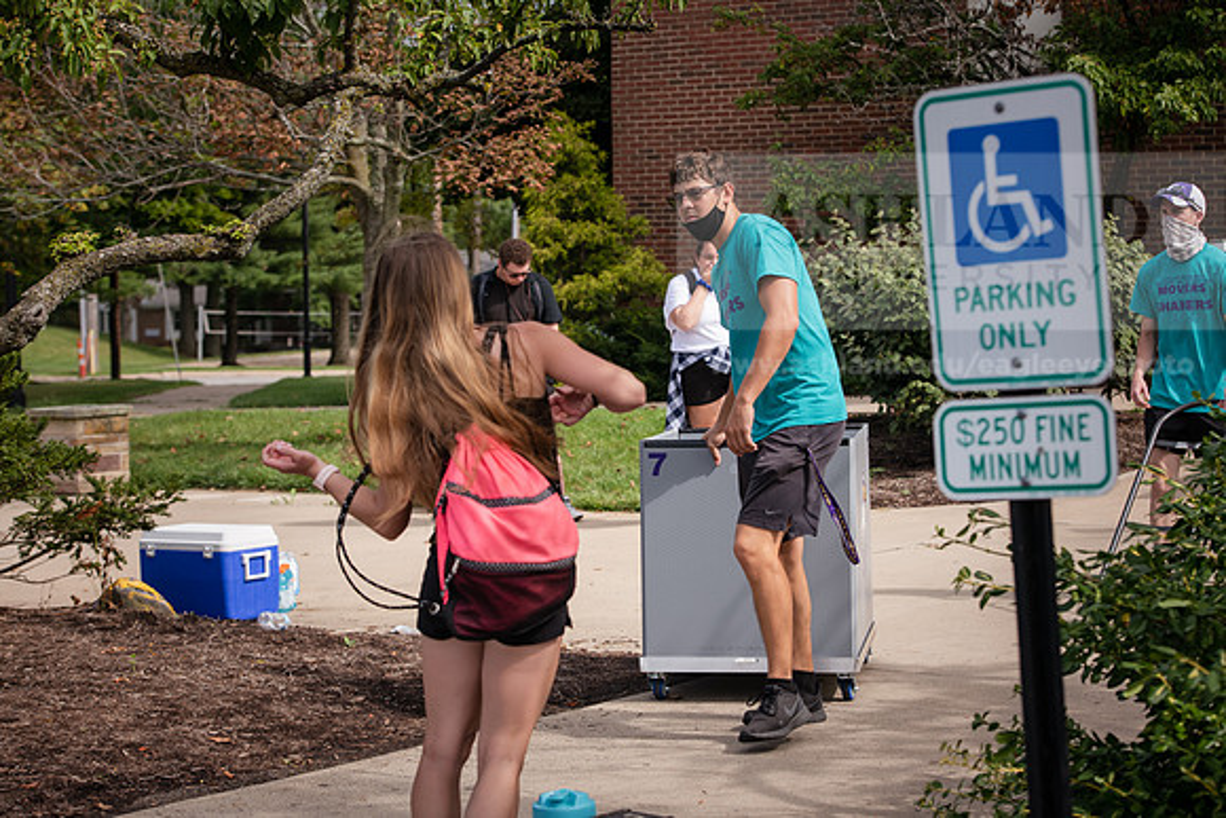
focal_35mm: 78
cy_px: 409
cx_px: 613
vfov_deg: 17.5
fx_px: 2657
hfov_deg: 26.0
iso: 160
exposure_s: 1/500
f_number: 5.6
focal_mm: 78
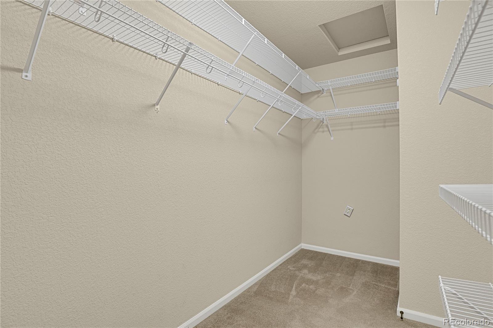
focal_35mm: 17
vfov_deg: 70.4
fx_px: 233
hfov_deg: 93.3
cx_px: 246
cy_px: 164
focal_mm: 17
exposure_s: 6
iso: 250
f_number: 8
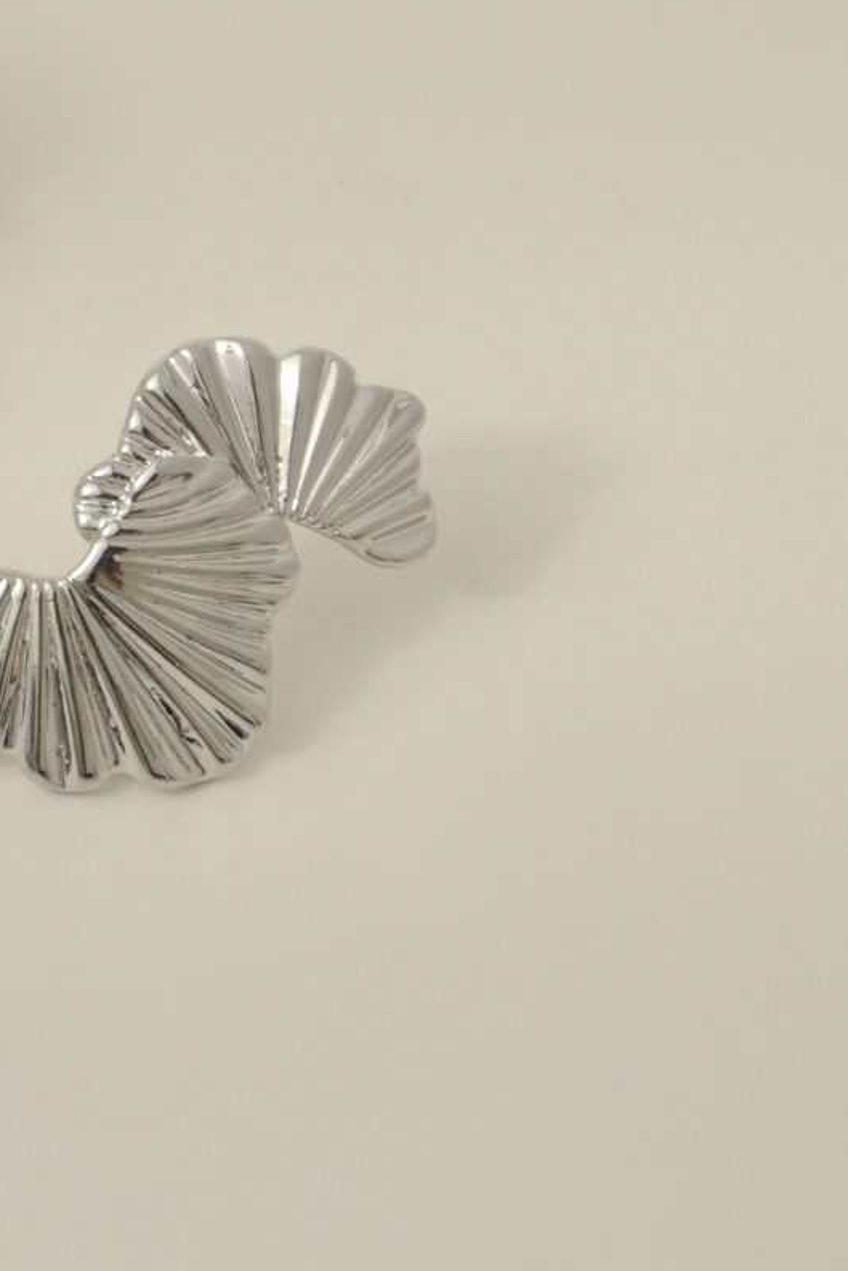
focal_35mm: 305
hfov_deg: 4.5
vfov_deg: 6.8
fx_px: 10771
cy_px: 399
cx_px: -55
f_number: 8
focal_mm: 70
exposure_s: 1/1000
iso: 500
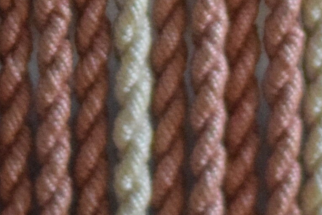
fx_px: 3919
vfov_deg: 3.1
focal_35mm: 438
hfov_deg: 4.7
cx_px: 98
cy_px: -254
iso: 6400
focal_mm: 50
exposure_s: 1/400
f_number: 1.8
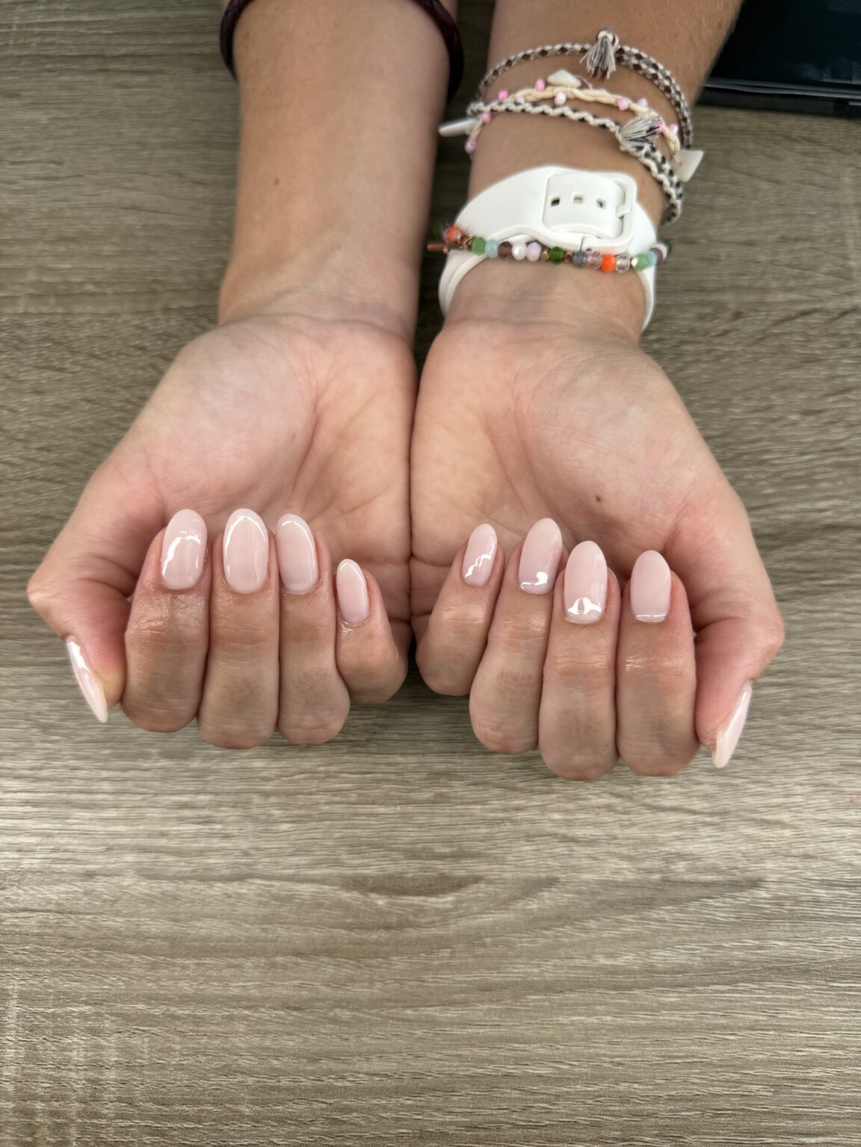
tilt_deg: -72.4
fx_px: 796
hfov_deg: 56.8
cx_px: 430
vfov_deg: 71.6
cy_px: 574
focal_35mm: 24
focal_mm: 6.76
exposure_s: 1/393
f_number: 1.78
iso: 80
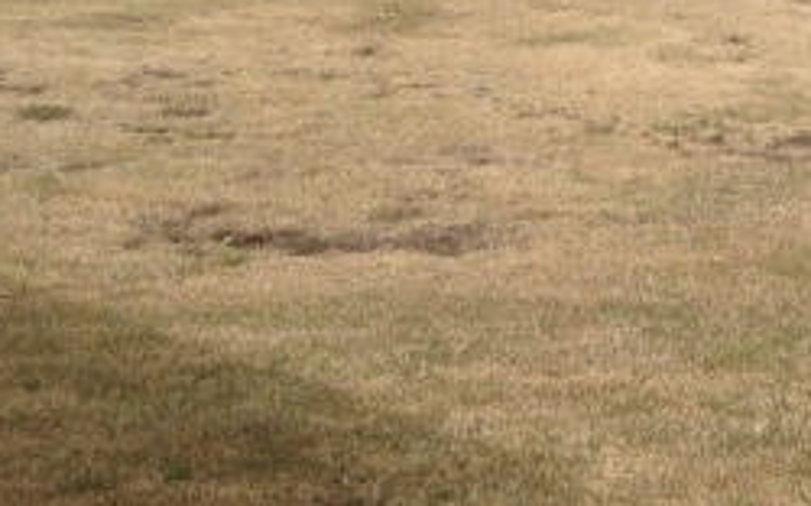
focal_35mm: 95
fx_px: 2099
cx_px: 843
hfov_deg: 21.0
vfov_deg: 13.2
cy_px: -191
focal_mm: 4.28
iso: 50
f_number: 2.4
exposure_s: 1/1842
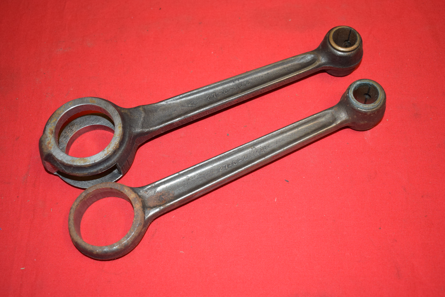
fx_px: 593
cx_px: 222
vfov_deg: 28.1
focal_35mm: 48
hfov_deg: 41.1
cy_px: 148
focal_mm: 32
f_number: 5
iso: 640
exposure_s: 1/100
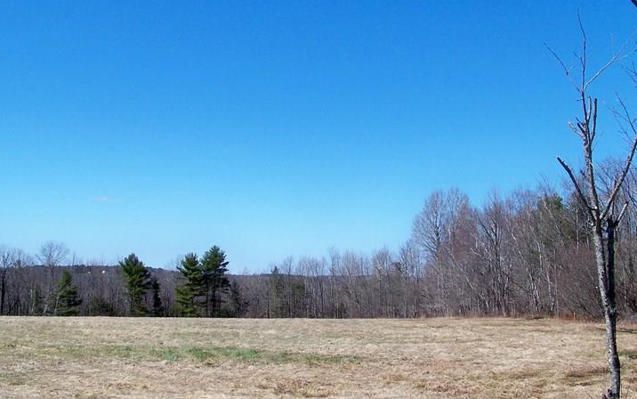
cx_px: 350
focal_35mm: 50
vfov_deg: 25.8
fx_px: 868
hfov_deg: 40.2
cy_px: 147
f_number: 4
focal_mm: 5.85
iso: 80
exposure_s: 1/800
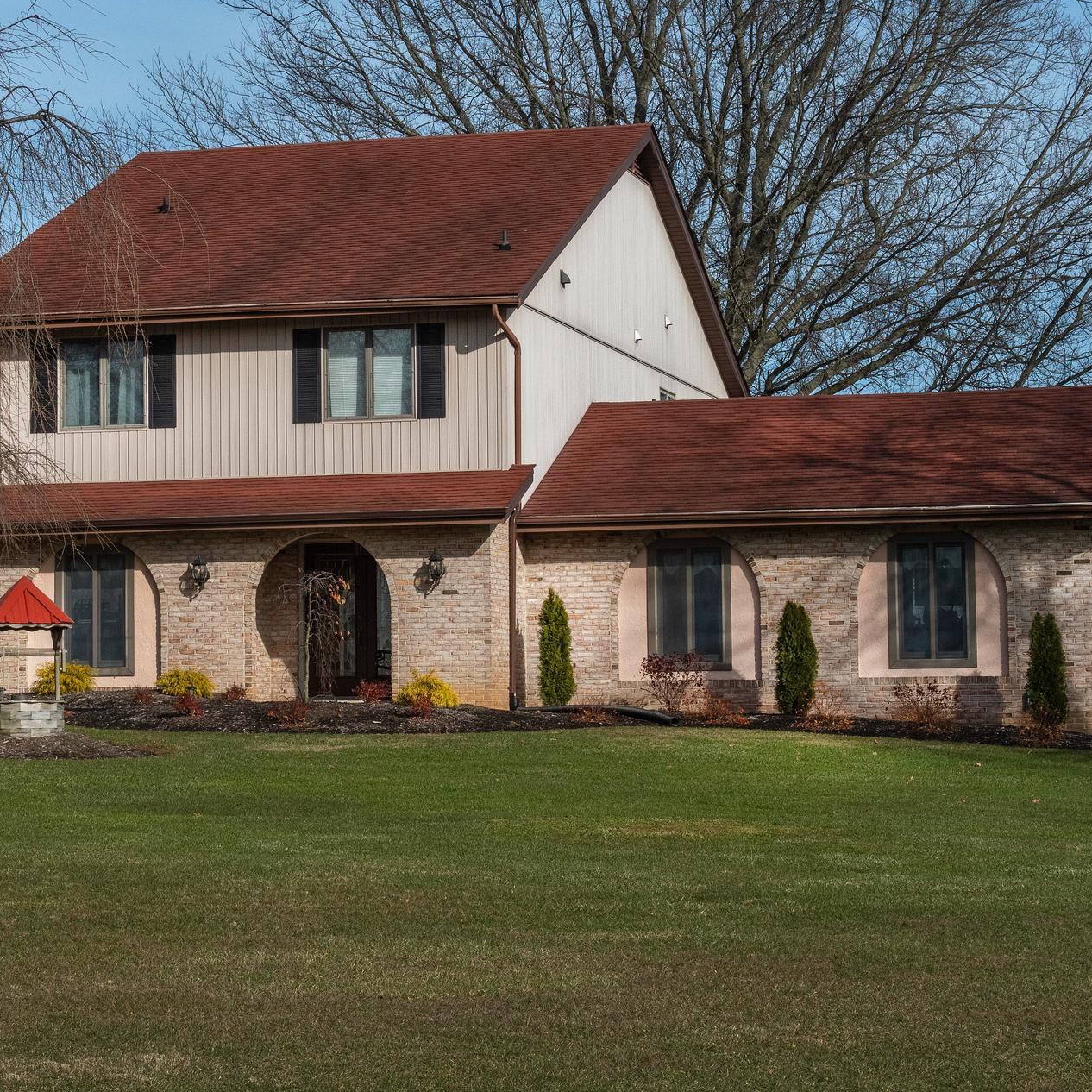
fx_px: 3533
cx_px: 360
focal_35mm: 99
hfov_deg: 17.5
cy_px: 508
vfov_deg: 17.6
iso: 400
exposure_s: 1/500
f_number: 18
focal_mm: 48
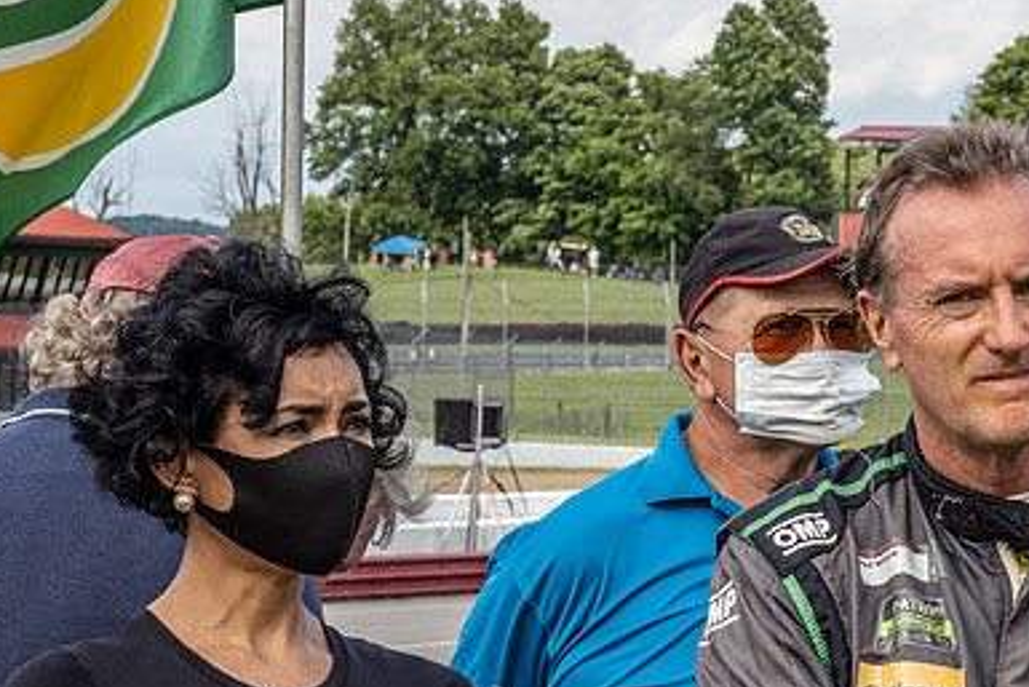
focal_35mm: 210
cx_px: 795
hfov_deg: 9.8
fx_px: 6004
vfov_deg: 6.5
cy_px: 503
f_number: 13
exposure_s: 1/60
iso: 200
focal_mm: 57
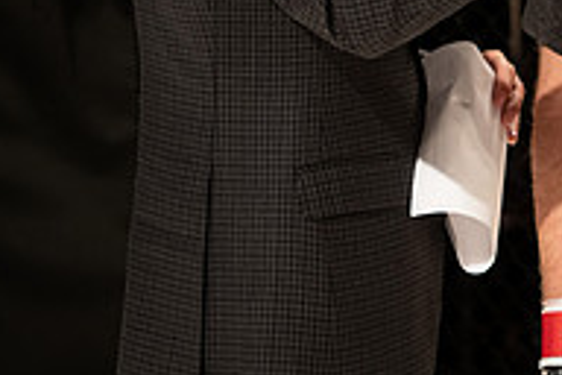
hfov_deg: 11.8
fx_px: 2638
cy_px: -60
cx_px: 764
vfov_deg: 8.1
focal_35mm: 169
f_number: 2.8
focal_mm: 56
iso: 1000
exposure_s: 1/1000
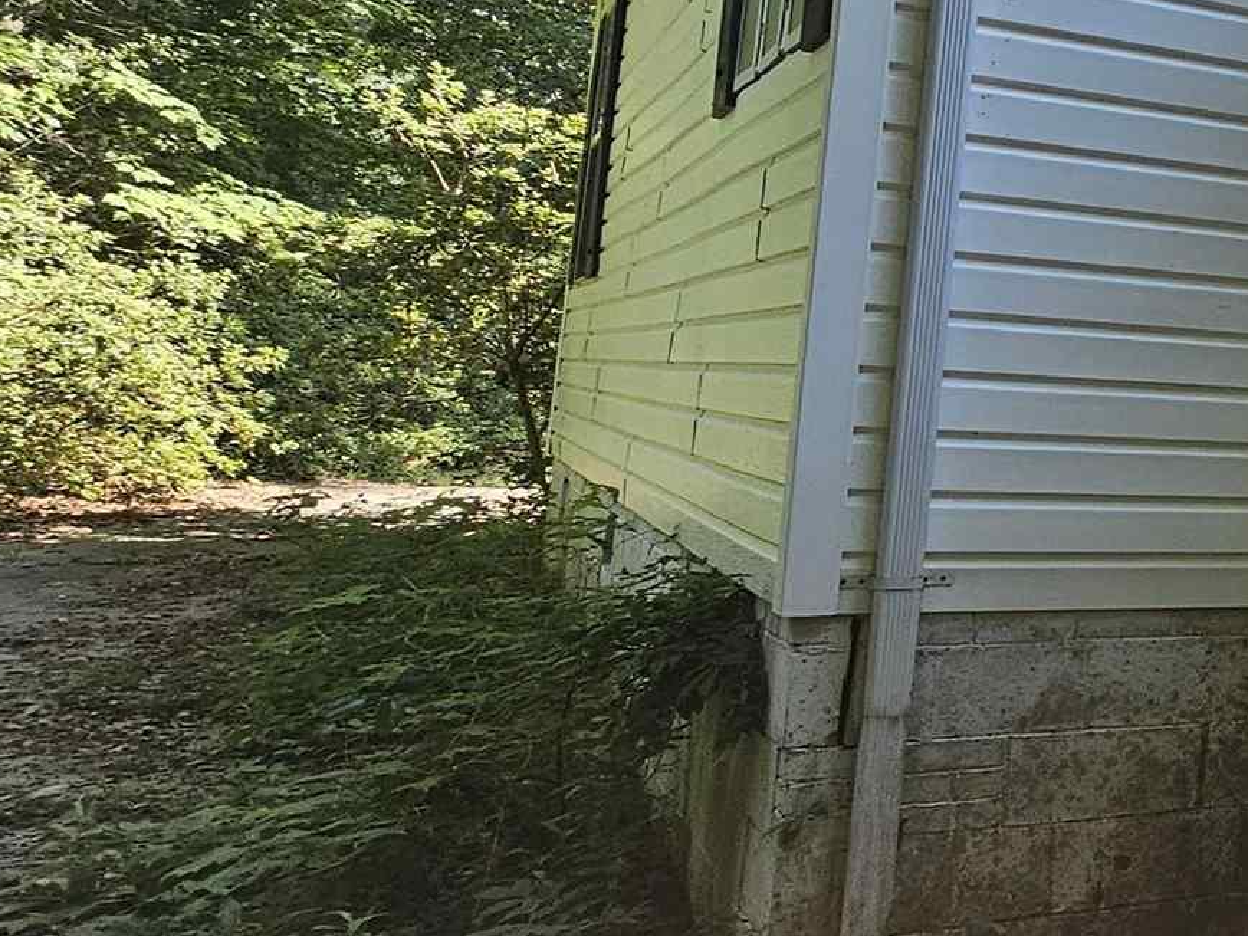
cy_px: 295
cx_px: 2116
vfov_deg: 31.2
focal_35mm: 46
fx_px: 1658
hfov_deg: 24.3
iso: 50
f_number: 2.2
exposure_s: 1/257
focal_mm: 2.2
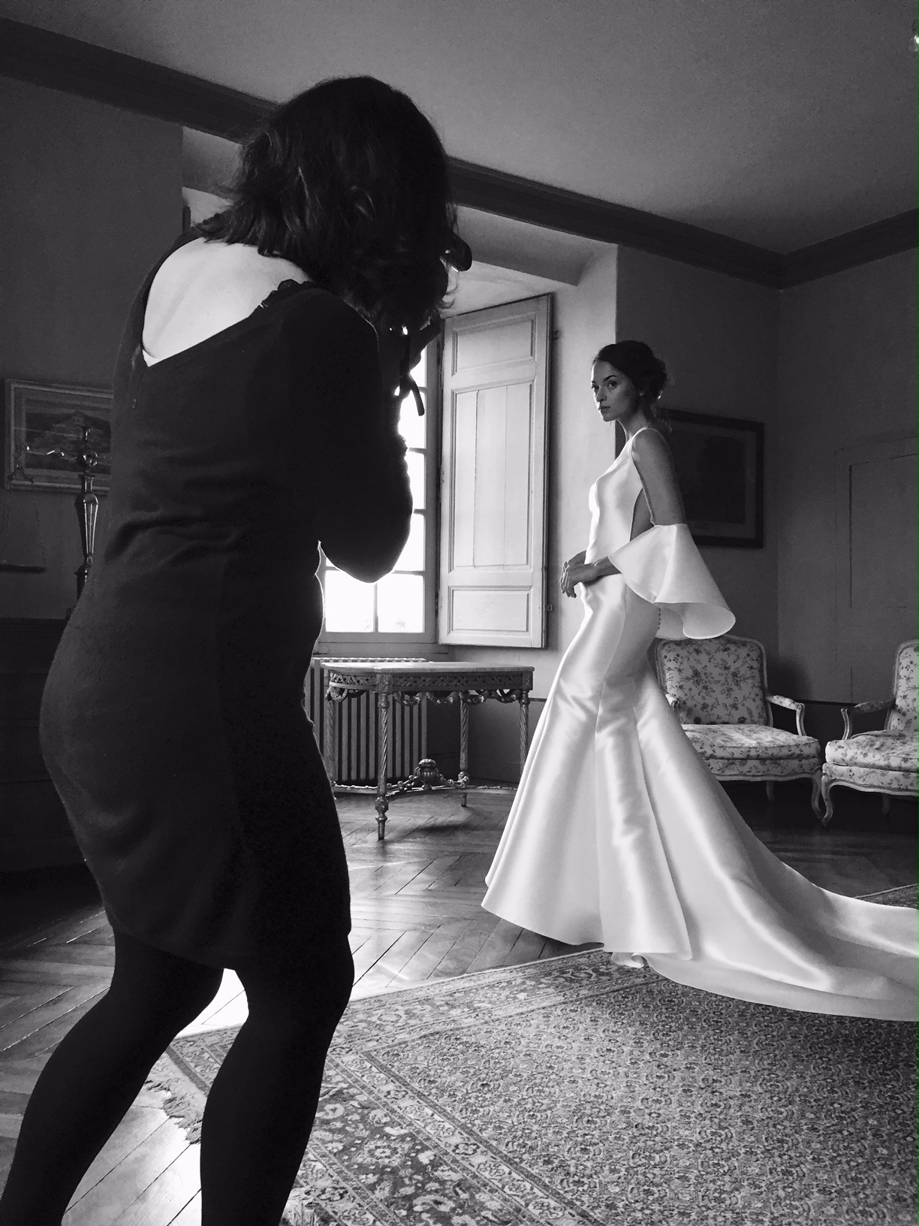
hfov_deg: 48.2
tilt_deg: +1.6
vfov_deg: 61.7
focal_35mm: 29
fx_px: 1027
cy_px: 613
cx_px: 460
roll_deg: +0.2
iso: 160
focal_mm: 4.15
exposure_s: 1/33
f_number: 2.2
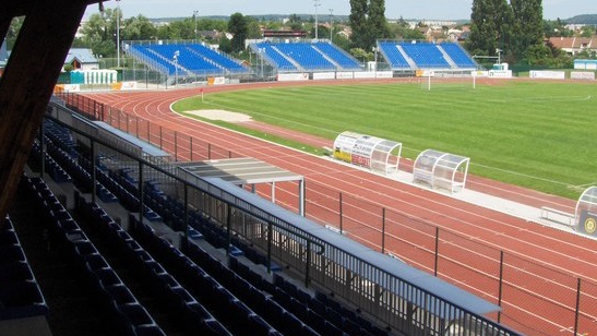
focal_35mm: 49
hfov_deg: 42.1
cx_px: 321
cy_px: 122
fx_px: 776
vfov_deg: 24.4
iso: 100
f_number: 7.7
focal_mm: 6.5
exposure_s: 1/275
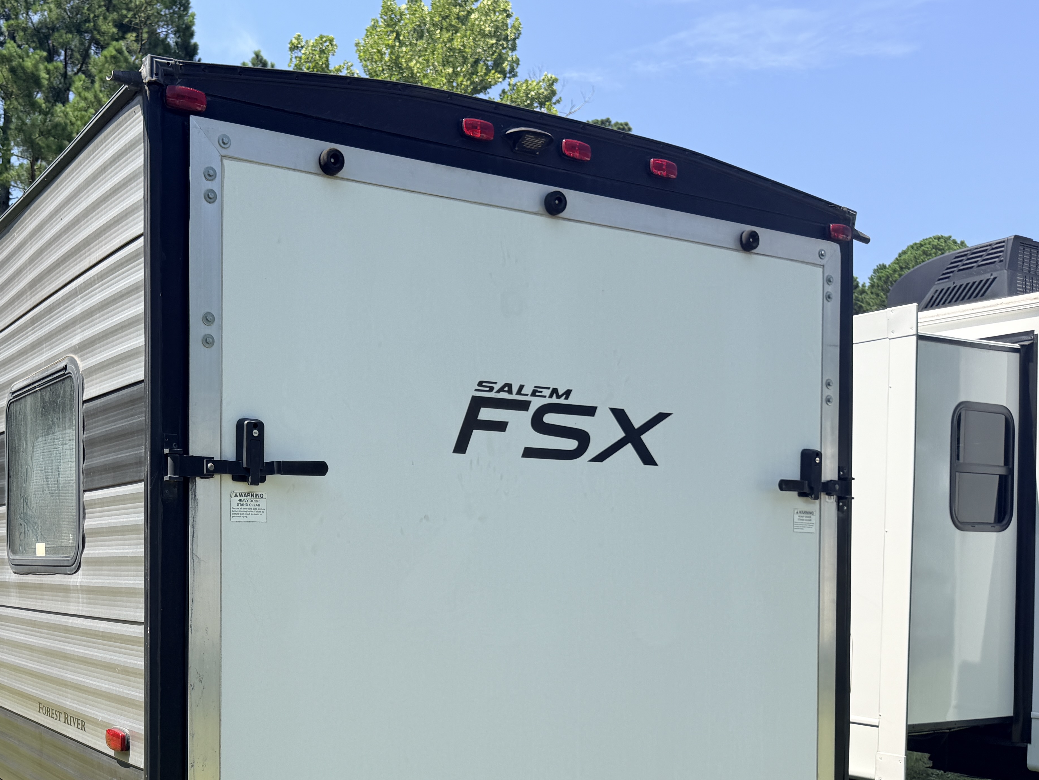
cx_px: 261
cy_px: 559
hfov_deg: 48.2
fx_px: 1111
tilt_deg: +1.3
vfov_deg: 37.9
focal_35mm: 37
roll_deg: -2.0
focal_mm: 6.76
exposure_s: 1/3425
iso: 80
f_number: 1.78
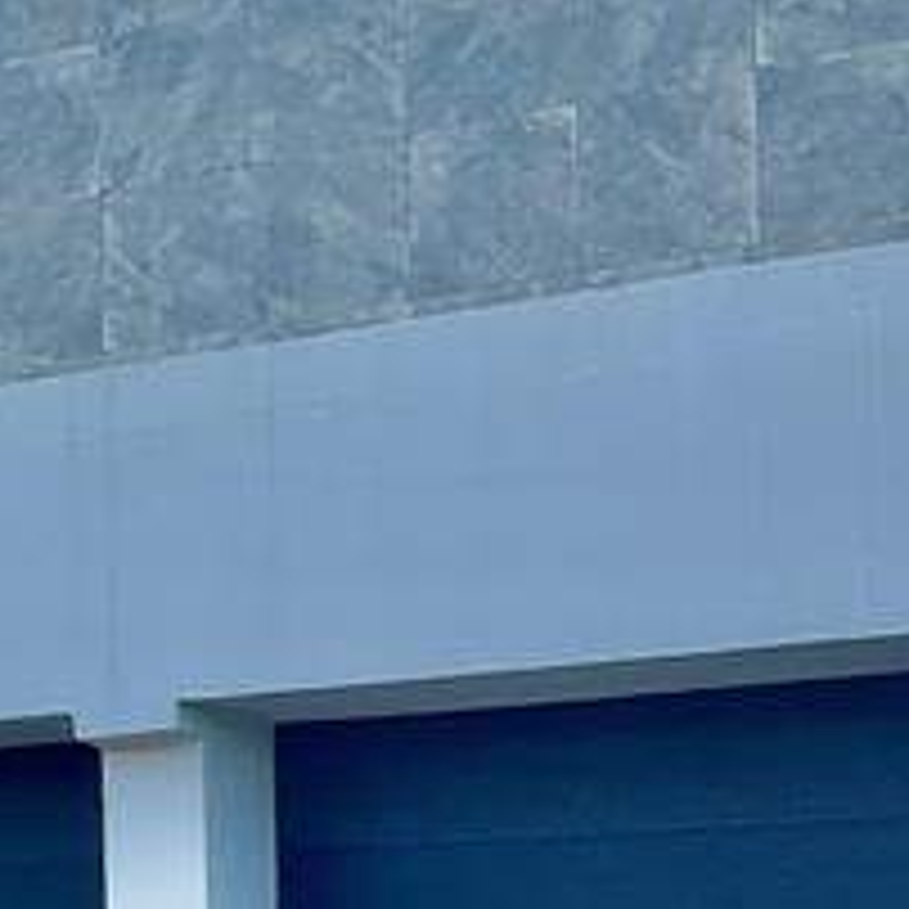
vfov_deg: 13.3
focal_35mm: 130
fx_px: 3862
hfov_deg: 12.2
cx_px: -806
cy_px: 855
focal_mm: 3
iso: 25
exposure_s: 1/1675
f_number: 1.8
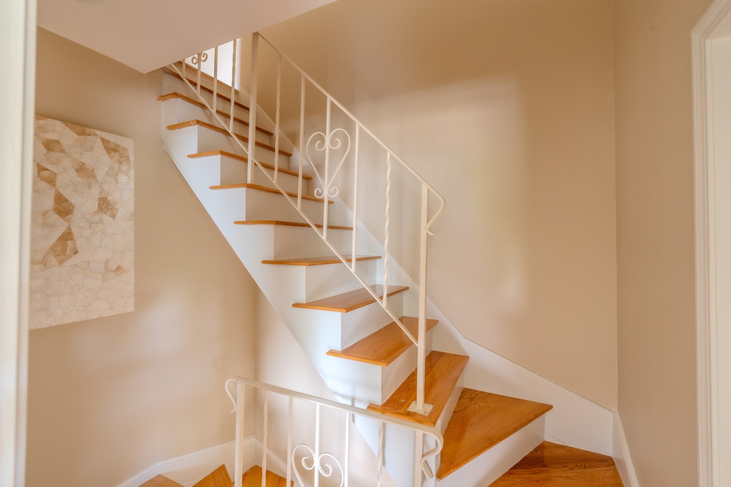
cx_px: 366
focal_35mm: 16
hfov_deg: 96.7
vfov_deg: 73.7
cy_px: 244
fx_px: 325
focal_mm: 16
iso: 320
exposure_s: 1/13
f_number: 10
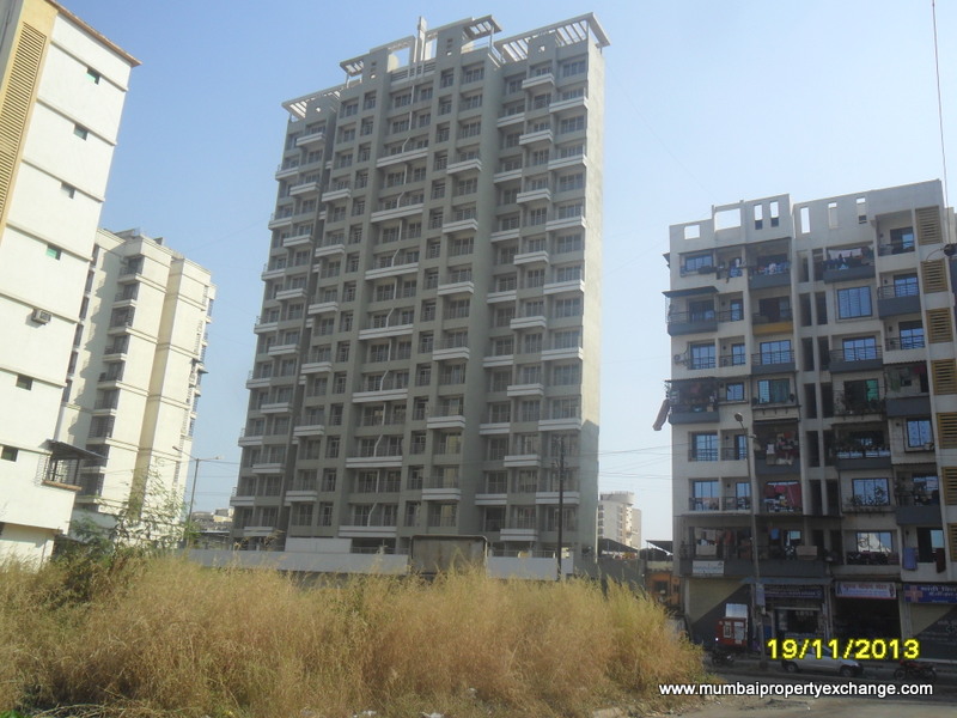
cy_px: 359
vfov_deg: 44.2
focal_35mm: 32
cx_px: 478
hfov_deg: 56.8
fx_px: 885
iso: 100
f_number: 3.7
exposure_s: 1/1000
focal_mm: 5.7
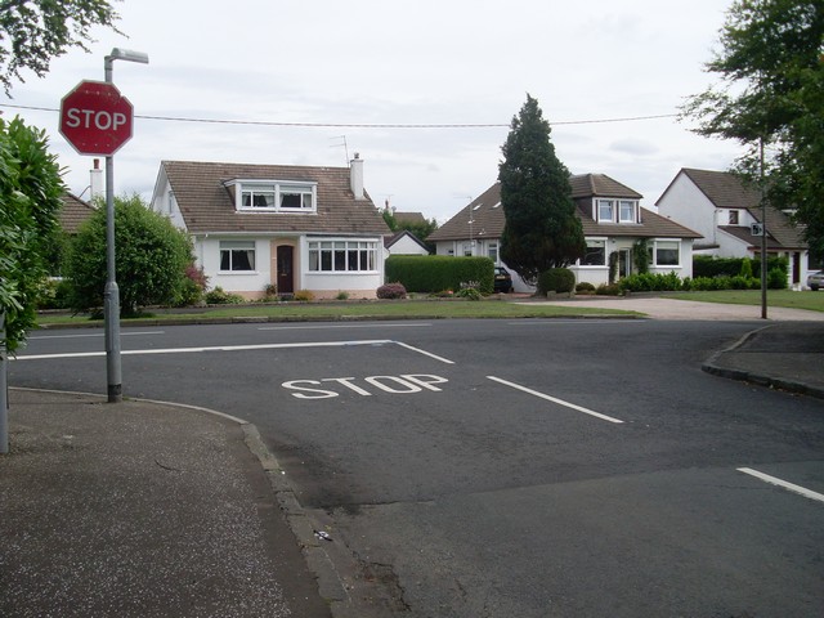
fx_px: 905
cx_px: 412
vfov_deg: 37.7
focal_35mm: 38
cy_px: 309
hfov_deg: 49.0
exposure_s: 1/250
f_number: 7.7
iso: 80
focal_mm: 6.3
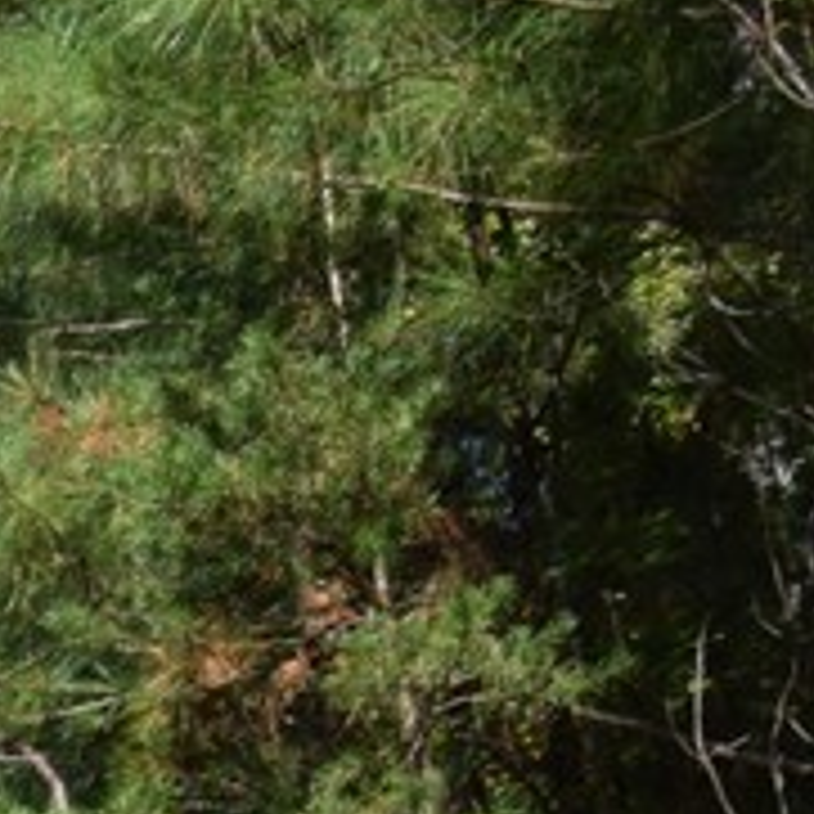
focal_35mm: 153
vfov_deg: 10.5
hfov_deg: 9.4
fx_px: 4070
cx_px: -1489
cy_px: 1601
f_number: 8
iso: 200
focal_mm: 20
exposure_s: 1/250
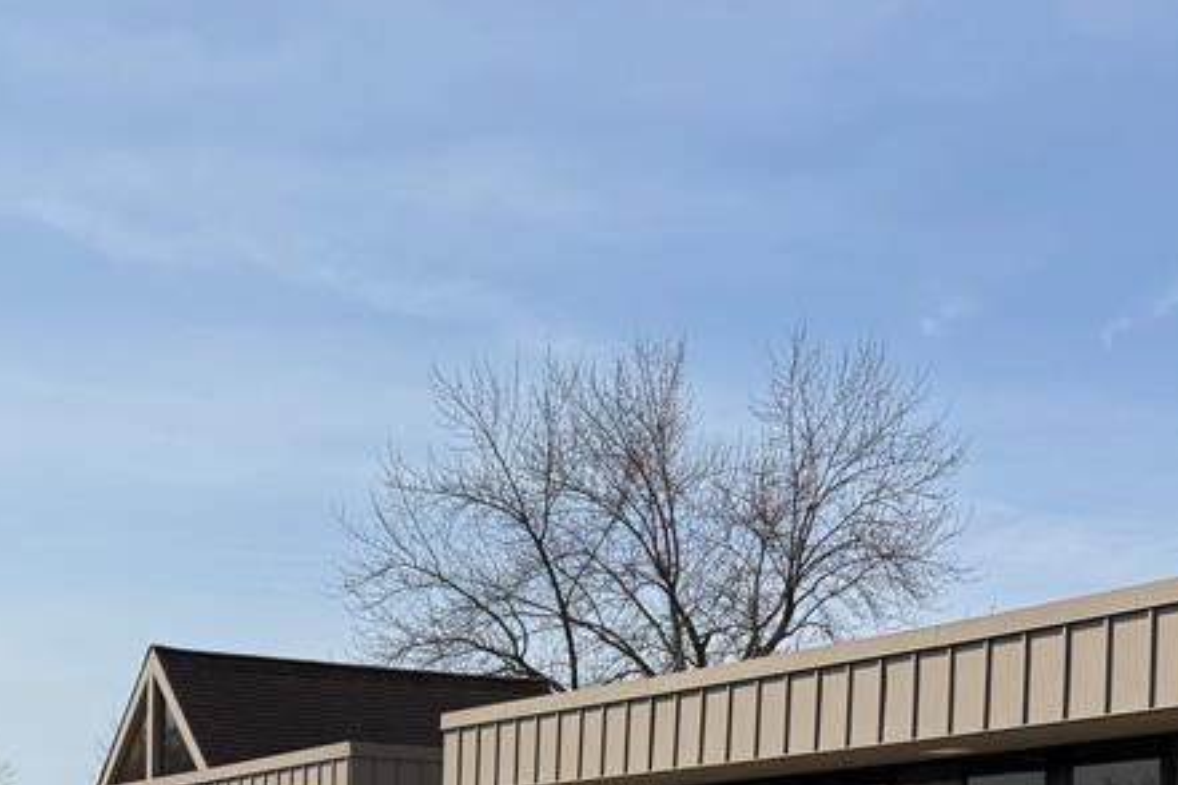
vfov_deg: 21.3
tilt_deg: -1.3
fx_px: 1898
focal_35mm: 58
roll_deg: +0.8
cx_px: 107
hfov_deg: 32.7
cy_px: 1001
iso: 80
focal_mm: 6.76
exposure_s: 1/7353
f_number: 1.78
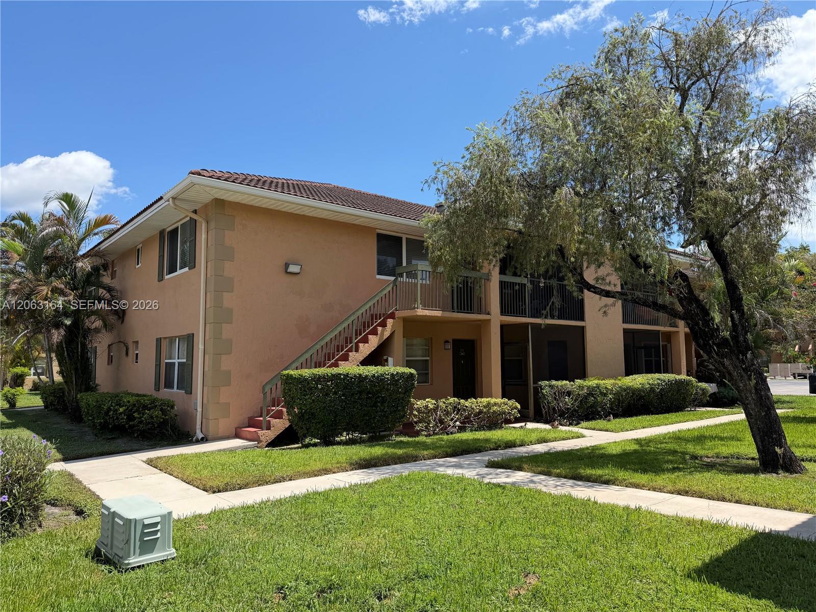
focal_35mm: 24
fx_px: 566
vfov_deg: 56.8
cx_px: 408
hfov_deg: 71.6
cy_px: 306
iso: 100
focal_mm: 6.76
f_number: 1.78
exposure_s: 1/3279
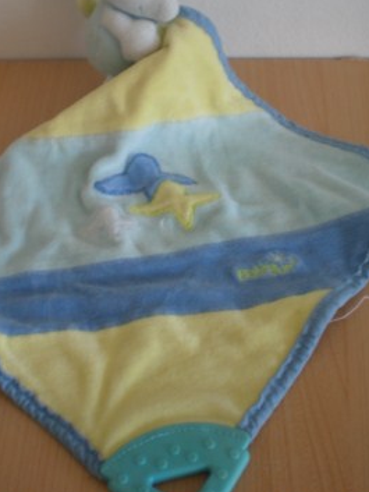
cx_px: 156
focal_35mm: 56
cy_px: 181
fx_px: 795
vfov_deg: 34.1
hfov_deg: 26.1
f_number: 3.1
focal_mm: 6.3
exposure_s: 1/7
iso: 64
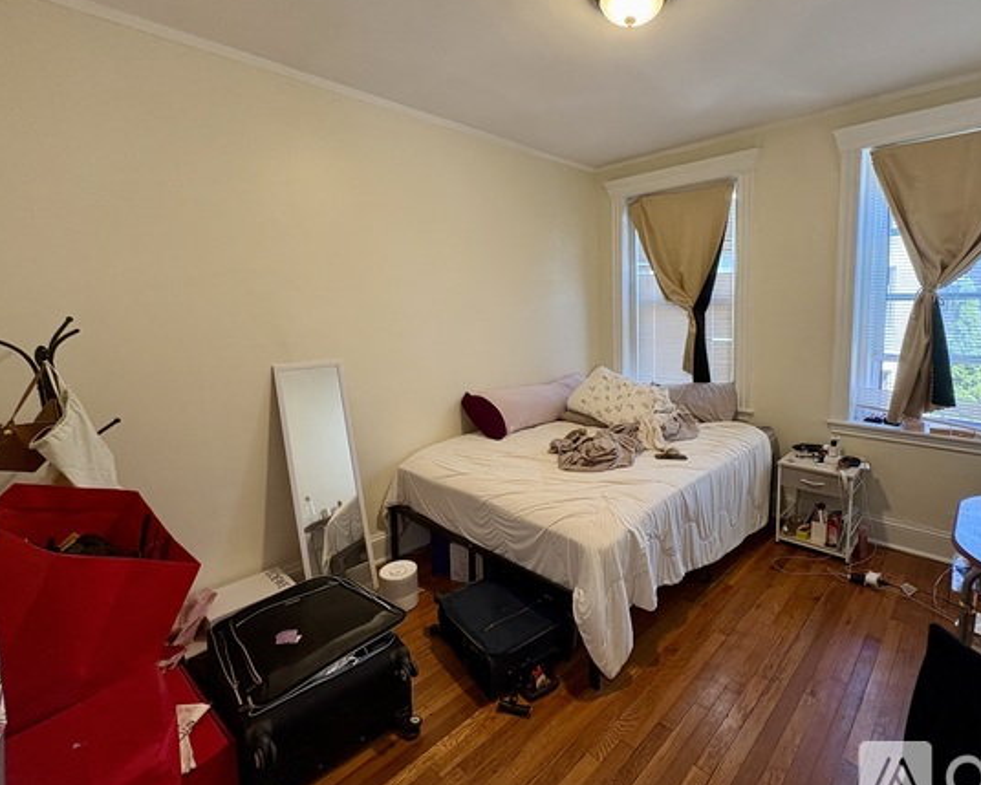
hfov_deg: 89.3
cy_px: 357
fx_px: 494
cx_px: 544
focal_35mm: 17
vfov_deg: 76.8
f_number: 2.2
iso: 200
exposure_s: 1/60
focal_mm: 2.22
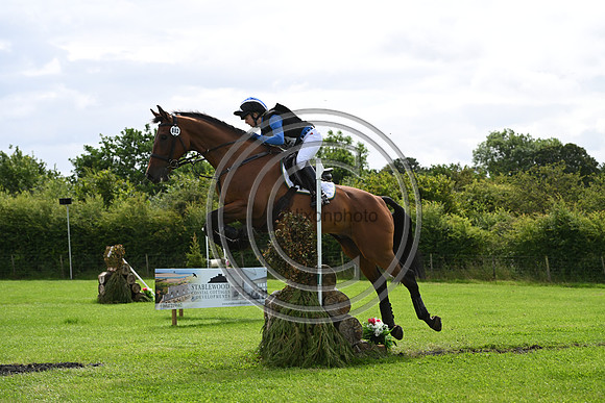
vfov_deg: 18.2
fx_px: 1261
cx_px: 302
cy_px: 202
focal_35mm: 75
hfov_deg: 27.0
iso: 280
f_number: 4.5
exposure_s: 1/1250
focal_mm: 75
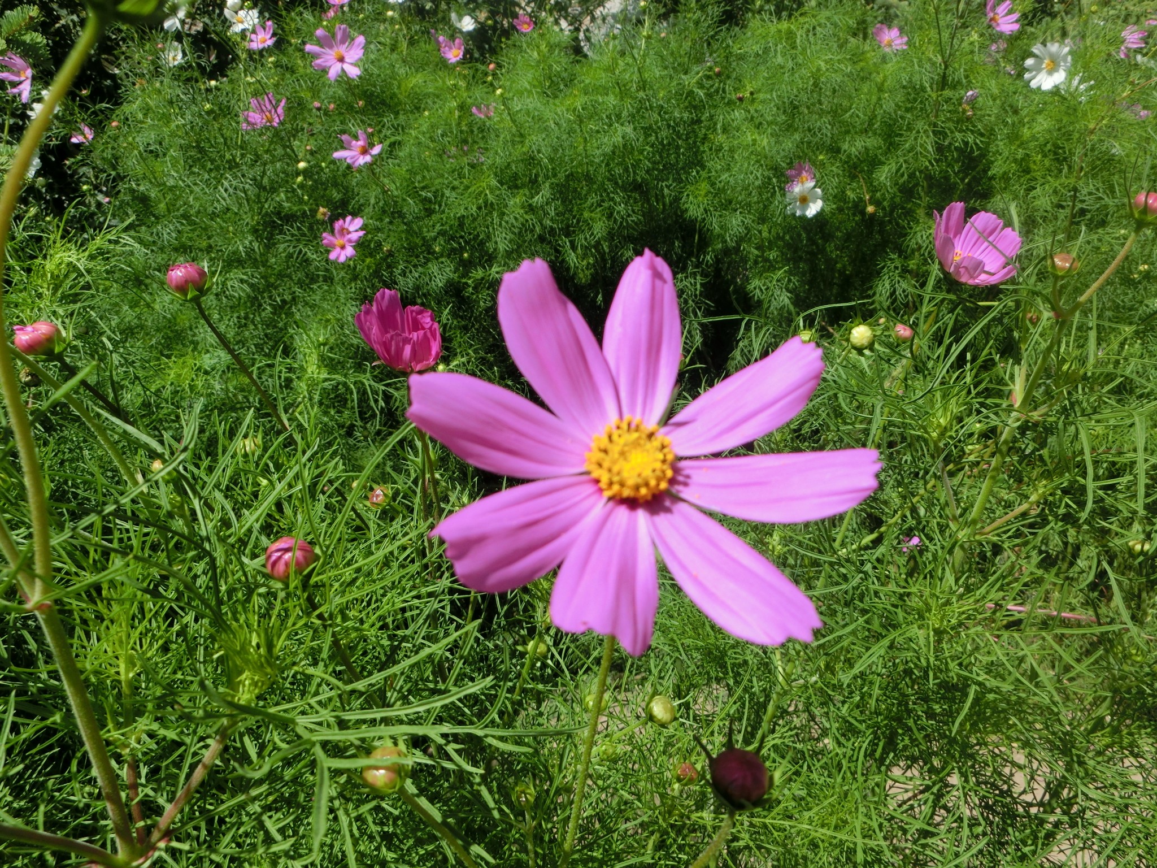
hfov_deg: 71.6
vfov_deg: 56.8
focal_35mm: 24
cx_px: 578
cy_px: 434
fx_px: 802
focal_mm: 4.24
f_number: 7.9
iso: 80
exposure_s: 1/250
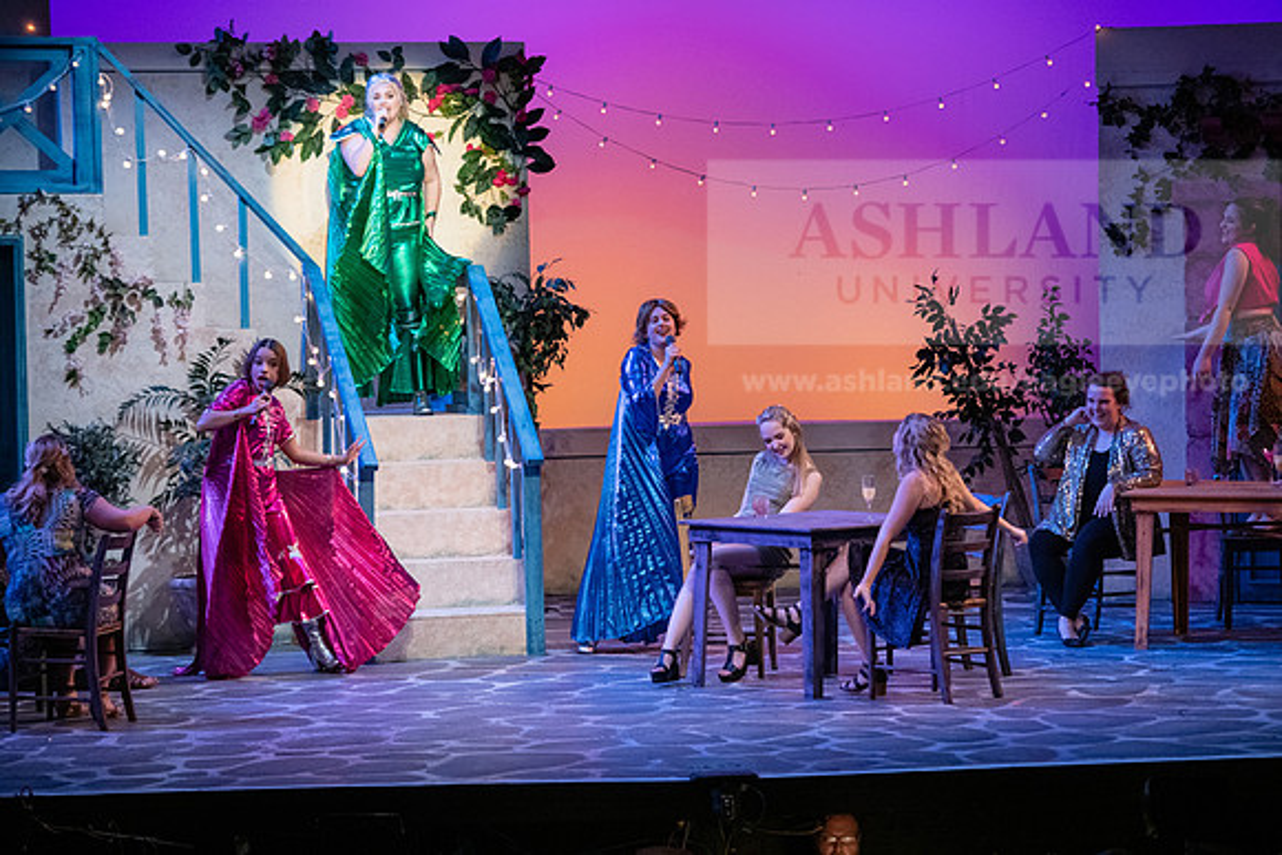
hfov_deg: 15.2
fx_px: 4808
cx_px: 641
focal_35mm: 135
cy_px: 428
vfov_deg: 10.2
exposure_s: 1/400
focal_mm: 135
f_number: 2.8
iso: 3200
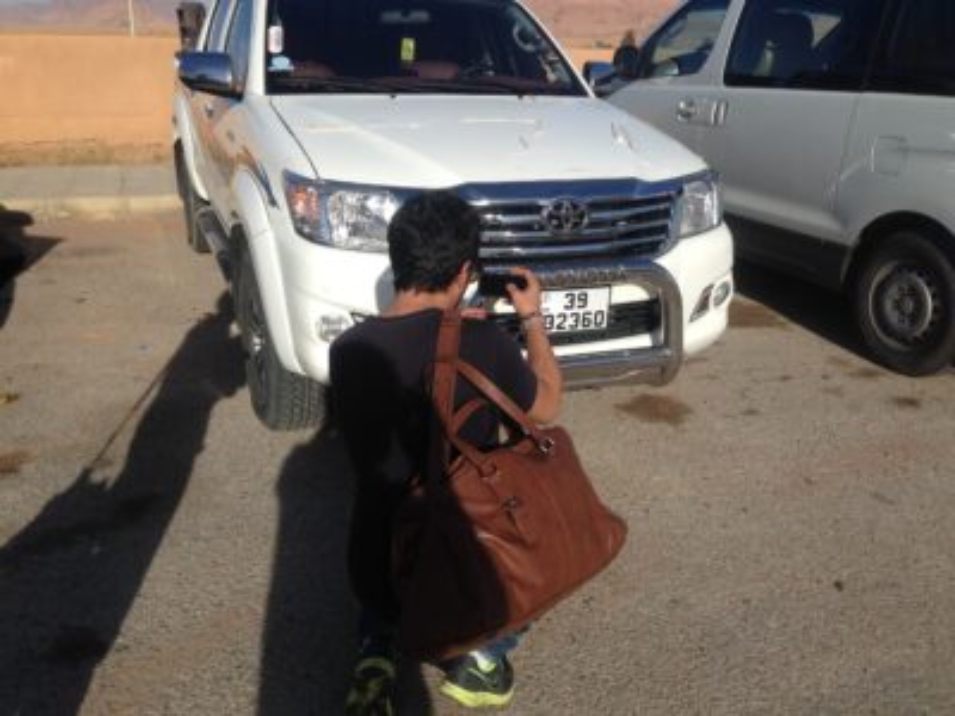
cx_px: 478
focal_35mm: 33
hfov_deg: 55.4
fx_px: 910
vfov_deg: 42.9
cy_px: 358
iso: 50
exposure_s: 1/2710
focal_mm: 4.12
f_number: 2.4
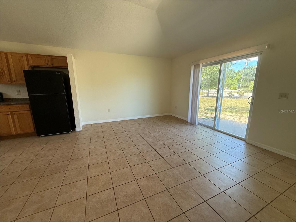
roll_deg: +0.1
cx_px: 148
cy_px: 111
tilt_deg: -10.9
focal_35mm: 14
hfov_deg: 102.1
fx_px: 120
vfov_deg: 85.7
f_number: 2.2
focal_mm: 2.22
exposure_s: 1/120
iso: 160
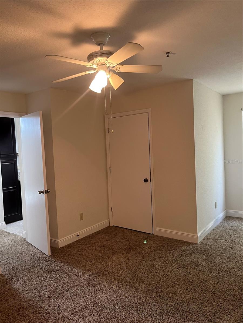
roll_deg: +3.5
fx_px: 243
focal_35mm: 26
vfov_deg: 67.3
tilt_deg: -4.8
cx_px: 122
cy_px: 162
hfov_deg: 53.1
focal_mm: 5.1
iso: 320
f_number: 1.6
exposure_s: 1/60
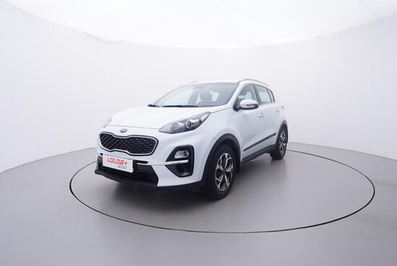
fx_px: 248
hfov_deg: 77.3
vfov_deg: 56.2
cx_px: 198
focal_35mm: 22
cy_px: 133
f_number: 5
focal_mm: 15
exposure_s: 1/80
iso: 200
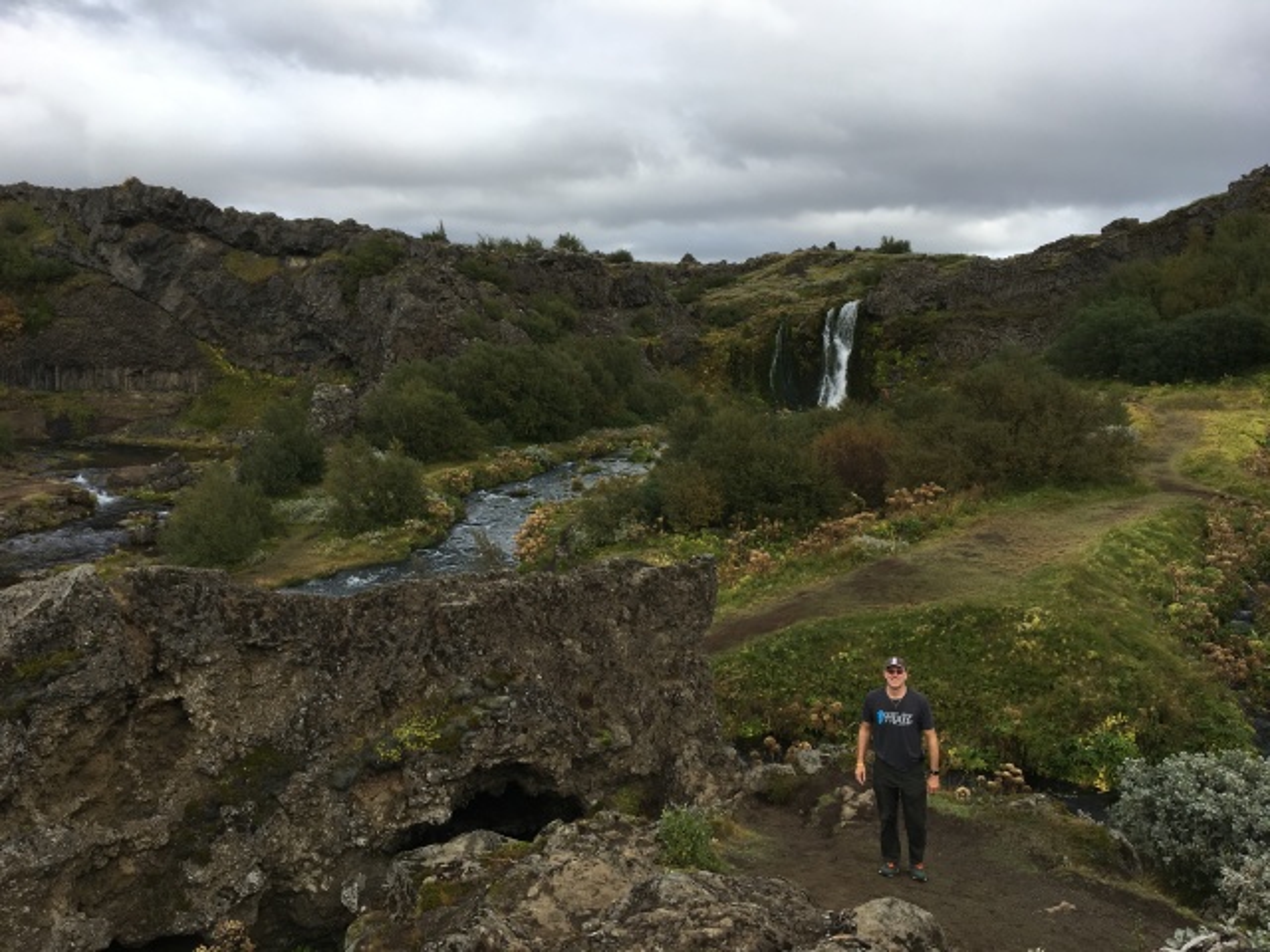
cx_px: 635
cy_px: 476
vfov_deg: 48.2
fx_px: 1064
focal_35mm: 29
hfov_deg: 61.7
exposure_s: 1/864
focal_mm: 4.15
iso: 25
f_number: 2.2
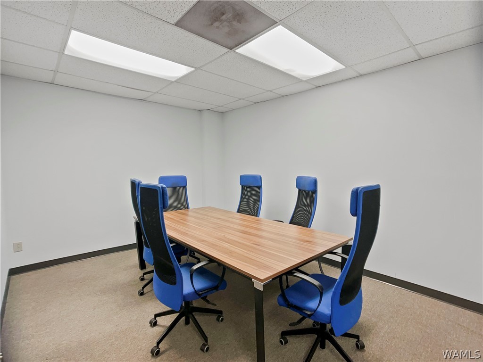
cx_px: 242
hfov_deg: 67.3
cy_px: 181
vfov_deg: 53.1
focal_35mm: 26
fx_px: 363
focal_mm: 5.7
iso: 80
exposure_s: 1/60
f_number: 1.5
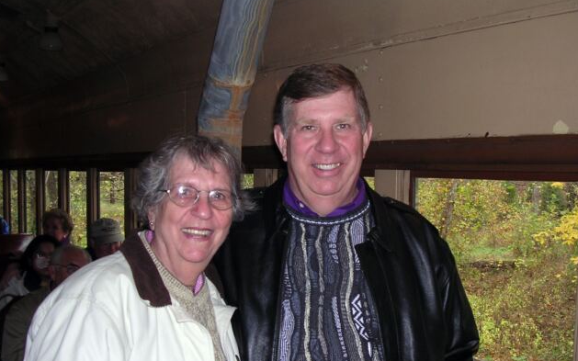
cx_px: 288
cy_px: 212
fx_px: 646
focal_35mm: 41
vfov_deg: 31.2
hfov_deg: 48.2
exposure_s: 1/60.1
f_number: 2.8
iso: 100
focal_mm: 5.8
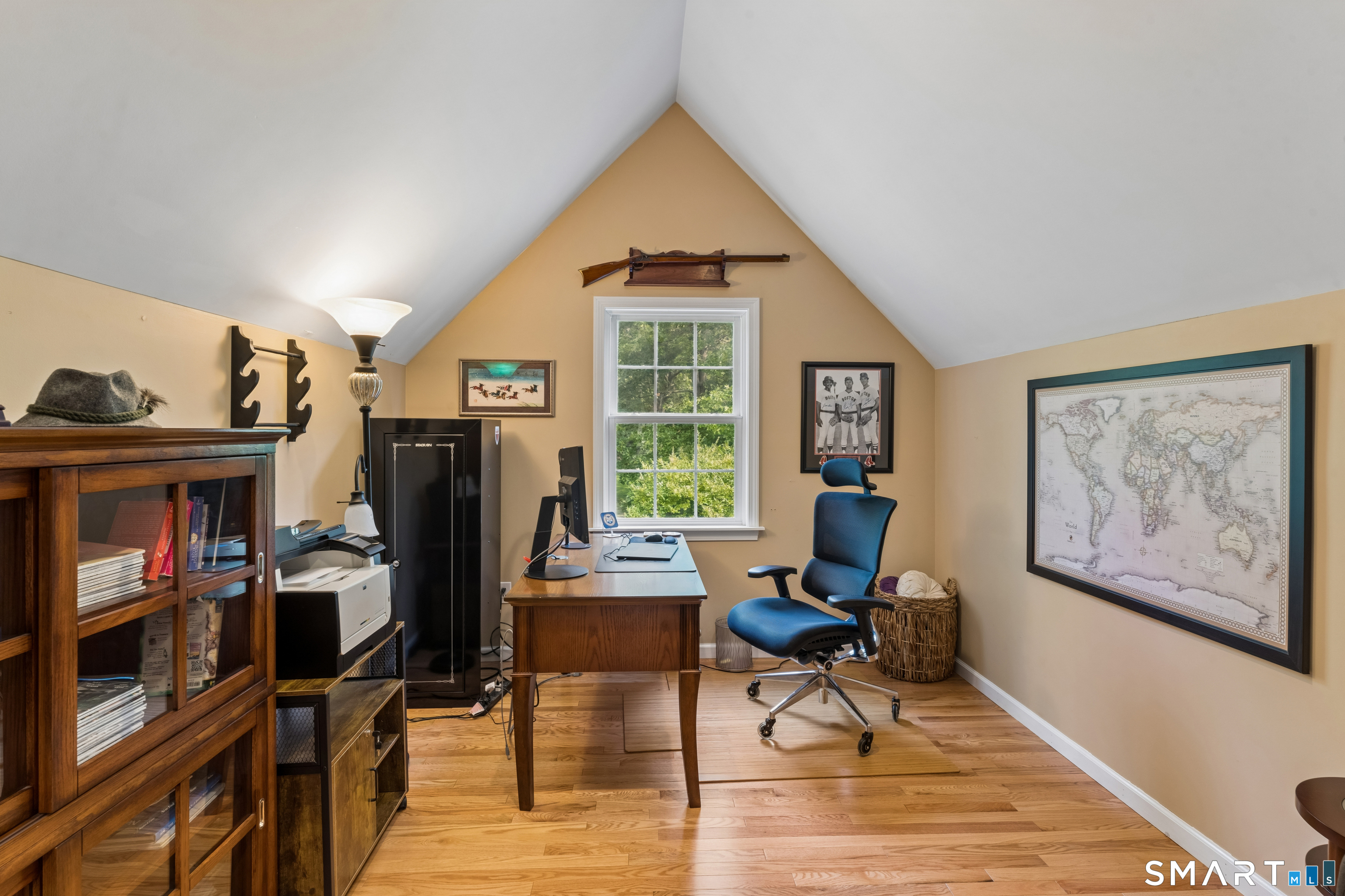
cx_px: 672
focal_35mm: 17
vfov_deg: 71.4
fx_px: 624
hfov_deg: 94.3
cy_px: 448
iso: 400
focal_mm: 16.7
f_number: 13
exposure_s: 1/3.33
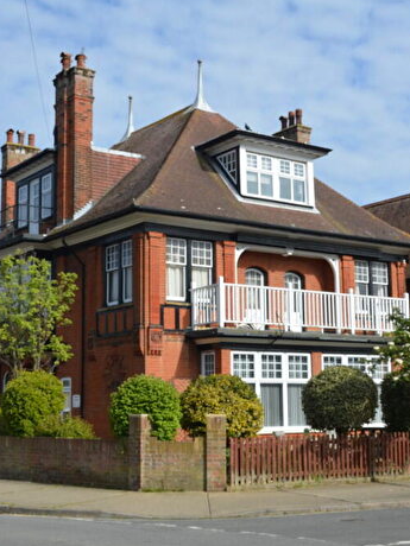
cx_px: 197
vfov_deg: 35.1
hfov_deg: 26.7
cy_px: 274
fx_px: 864
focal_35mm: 55
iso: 100
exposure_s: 1/250
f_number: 8
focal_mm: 25
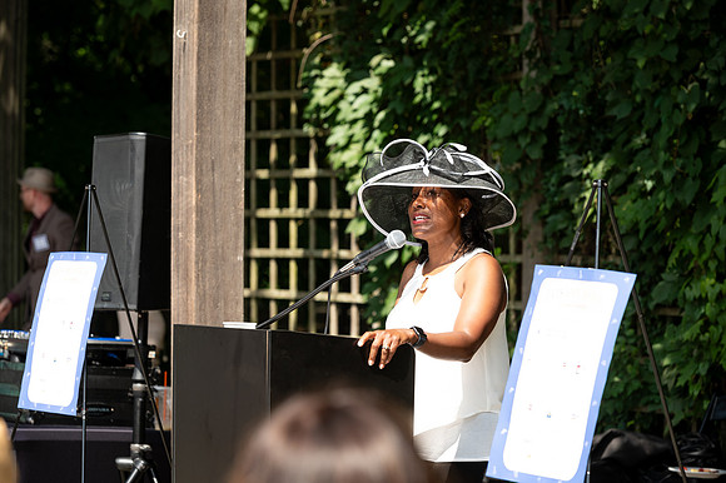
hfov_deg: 14.2
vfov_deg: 9.5
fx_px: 2922
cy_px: 242
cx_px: 363
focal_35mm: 145
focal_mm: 145
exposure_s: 1/320
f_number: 6.3
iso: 100
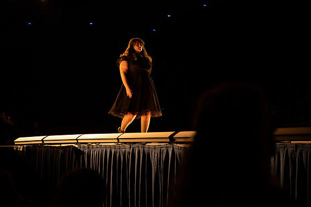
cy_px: 104
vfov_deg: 19.5
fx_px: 605
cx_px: 156
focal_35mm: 70
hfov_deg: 28.8
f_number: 4
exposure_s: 1/320
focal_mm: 70
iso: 1000
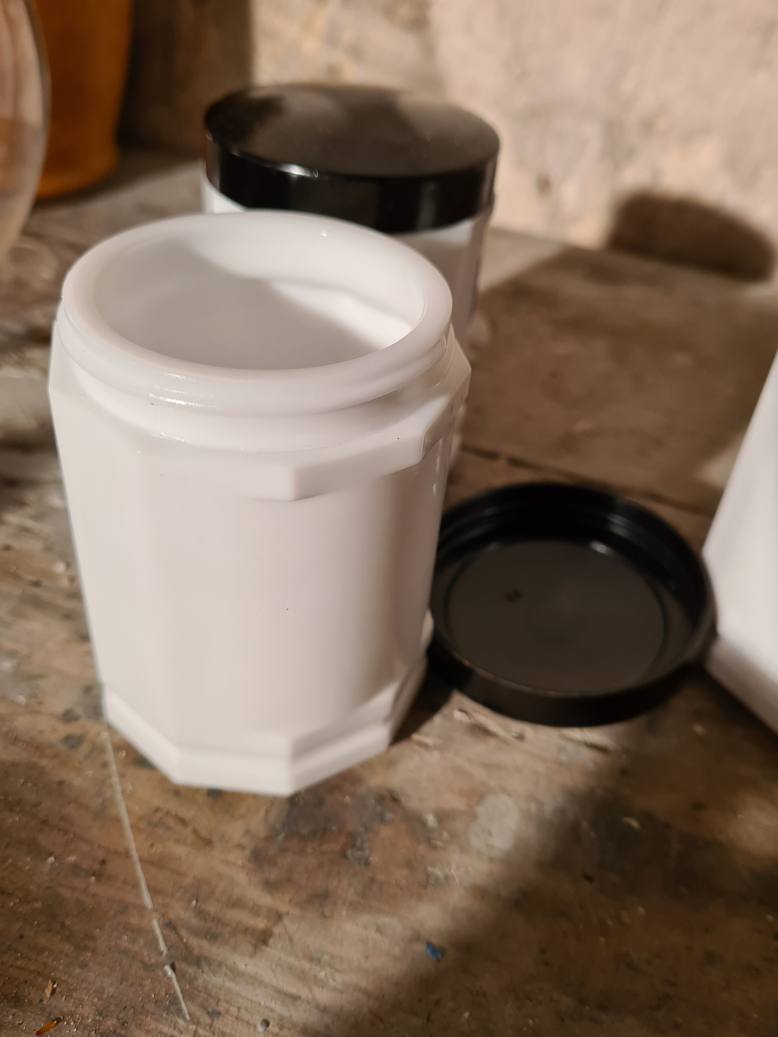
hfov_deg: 48.2
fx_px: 869
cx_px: 418
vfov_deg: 61.6
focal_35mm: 29
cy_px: 499
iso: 100
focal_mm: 5.4
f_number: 1.8
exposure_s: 1/50
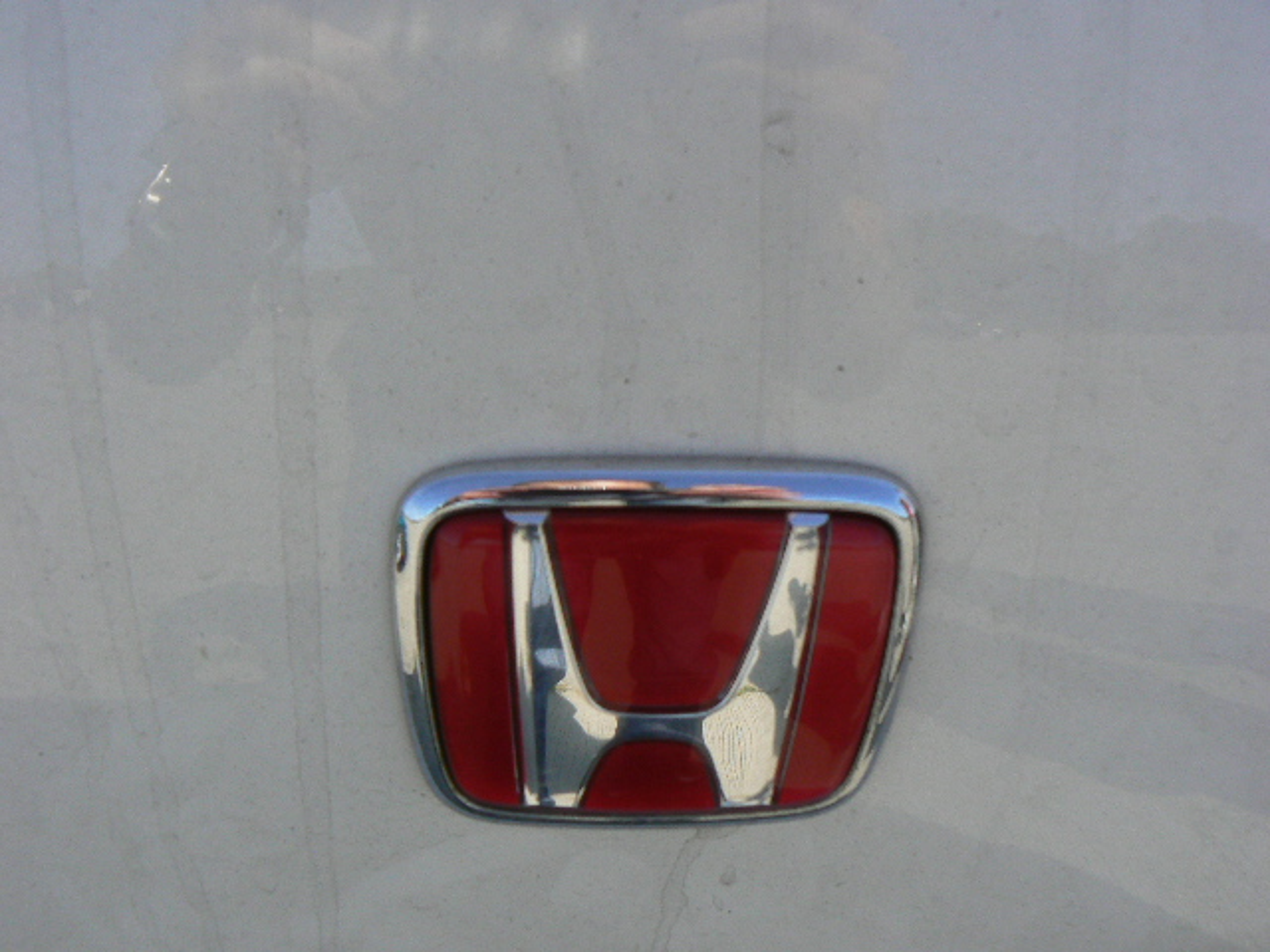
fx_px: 1321
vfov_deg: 39.7
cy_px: 476
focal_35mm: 36
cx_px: 635
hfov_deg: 51.4
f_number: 5.6
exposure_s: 1/320
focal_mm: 6
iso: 80
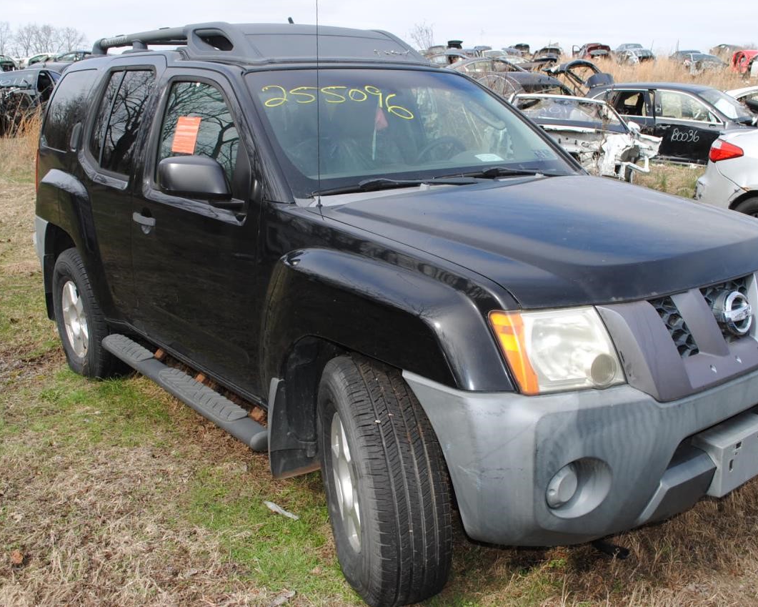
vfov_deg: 43.4
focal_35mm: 34
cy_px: 304
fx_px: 763
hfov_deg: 52.8
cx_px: 397
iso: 100
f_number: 7.1
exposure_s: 1/200
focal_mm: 20
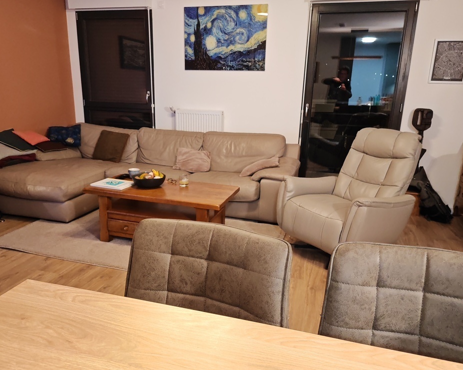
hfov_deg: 64.1
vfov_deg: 53.2
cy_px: 190
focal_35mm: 27
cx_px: 224
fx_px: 370
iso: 800
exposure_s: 1/33
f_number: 1.9
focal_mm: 5.3
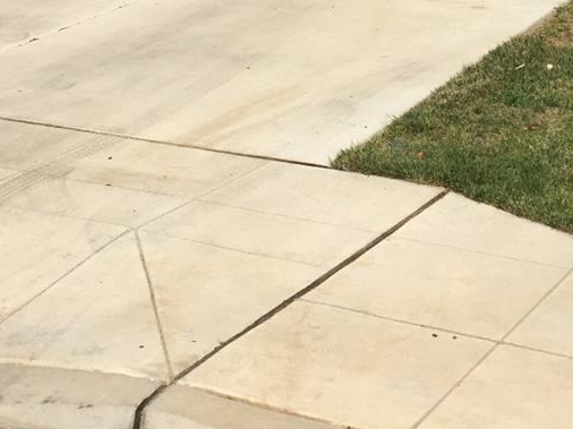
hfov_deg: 22.7
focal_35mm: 86
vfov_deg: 16.0
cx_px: 211
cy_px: -181
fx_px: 1423
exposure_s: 1/3300
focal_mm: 4.15
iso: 32
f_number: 2.2
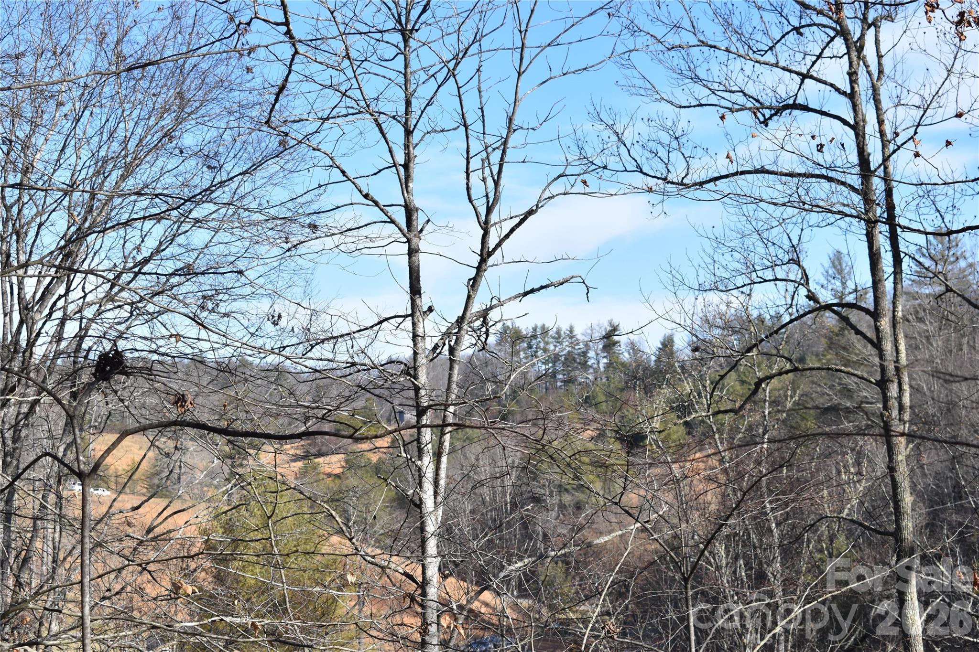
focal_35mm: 82
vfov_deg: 16.6
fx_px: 2243
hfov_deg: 24.6
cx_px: 490
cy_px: 326
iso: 200
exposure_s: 1/400
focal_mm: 55
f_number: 10
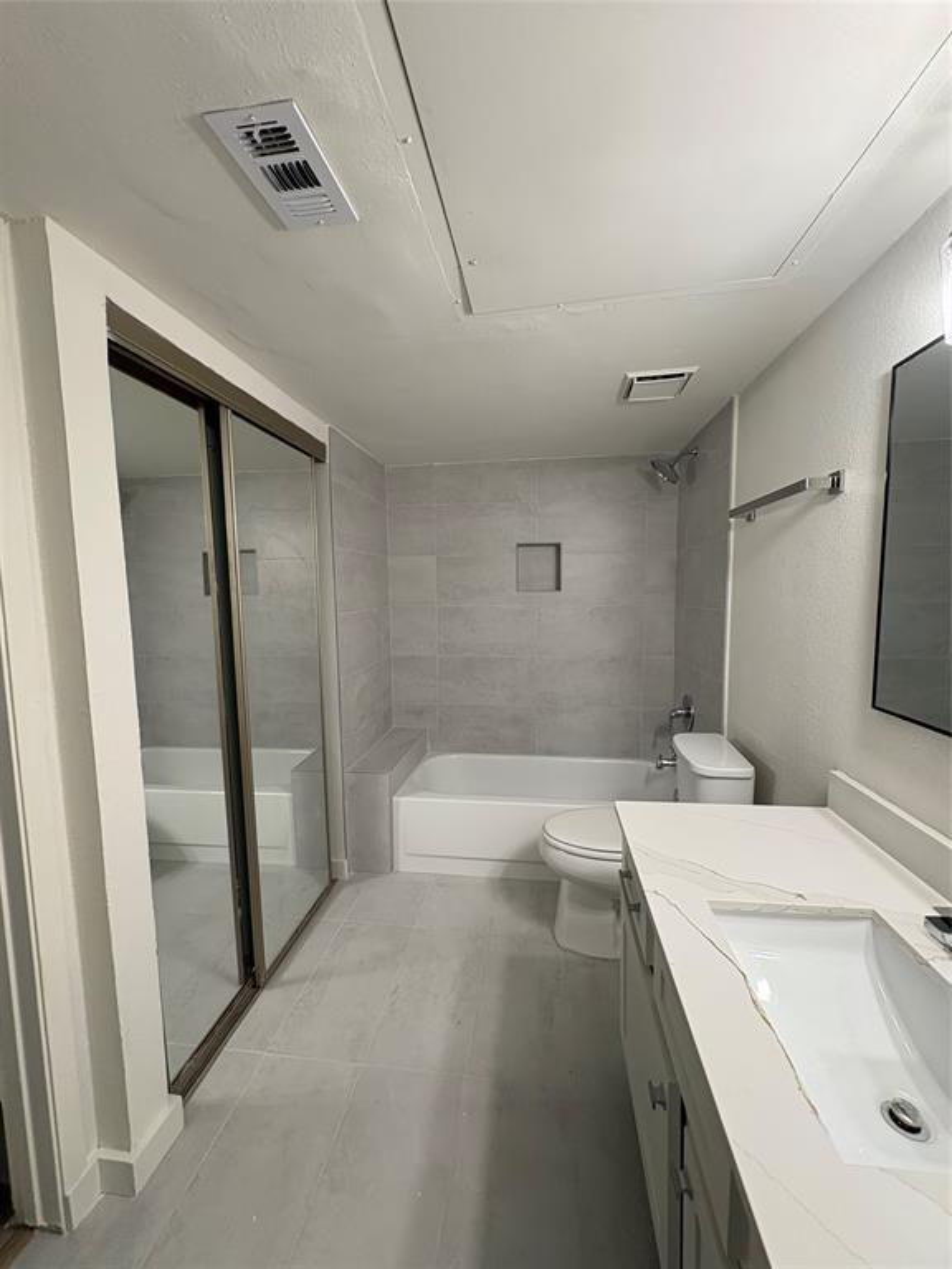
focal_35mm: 14
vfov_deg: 102.1
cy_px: 634
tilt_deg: -5.5
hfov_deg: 85.7
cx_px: 476
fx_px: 513
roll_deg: +1.4
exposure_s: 1/120
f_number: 2.2
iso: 200
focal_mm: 2.22
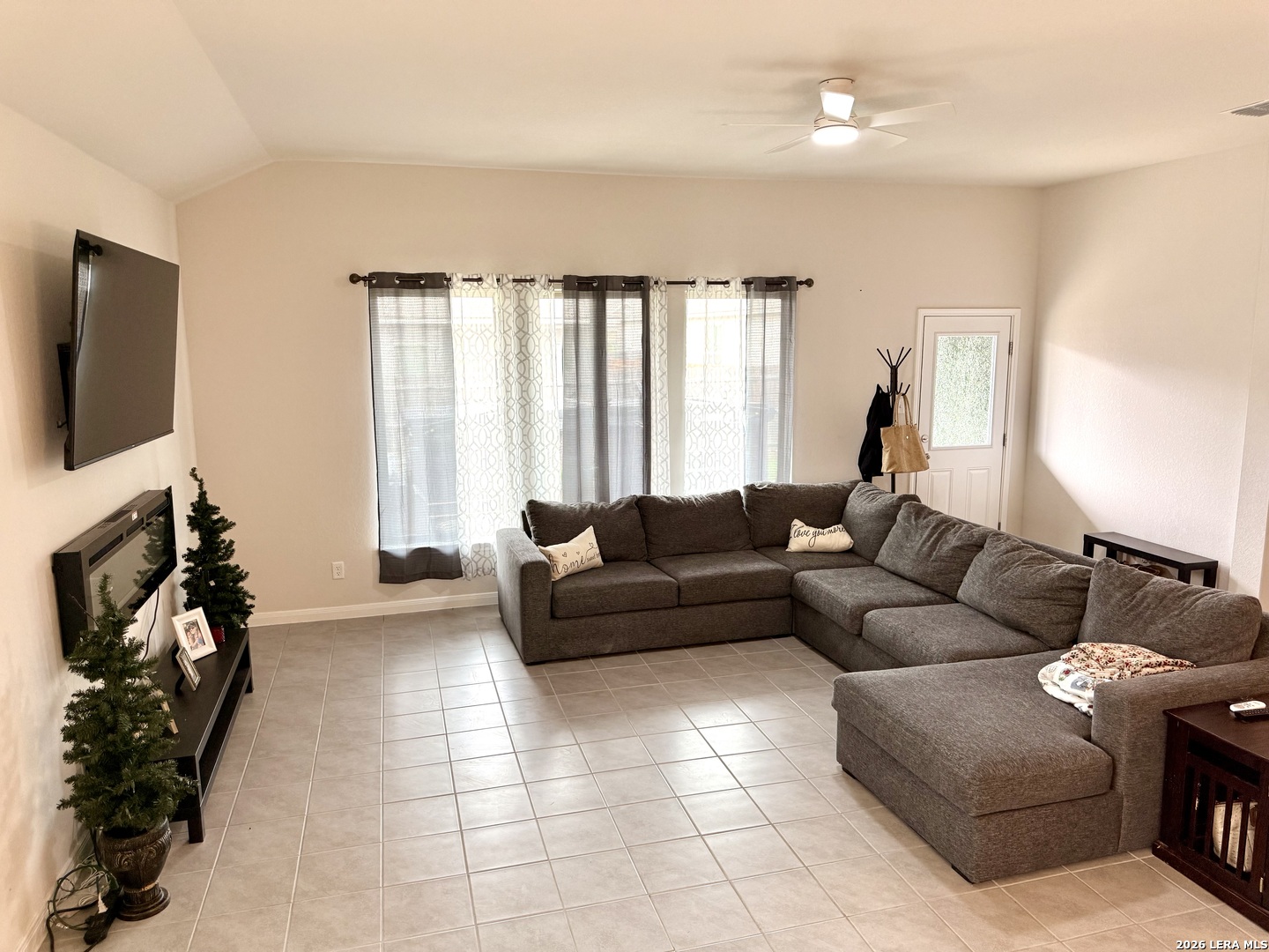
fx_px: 880
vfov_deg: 56.8
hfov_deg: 71.6
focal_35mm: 24
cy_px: 476
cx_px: 634
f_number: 1.78
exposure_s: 1/120
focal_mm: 6.76
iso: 200
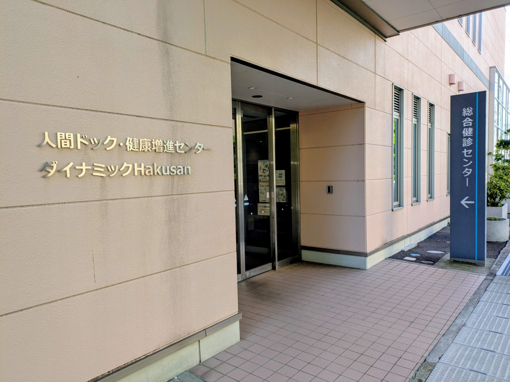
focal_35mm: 25
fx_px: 368
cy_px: 191
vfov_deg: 54.9
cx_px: 255
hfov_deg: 69.4
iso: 51
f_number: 1.89
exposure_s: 1/468
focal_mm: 5.43
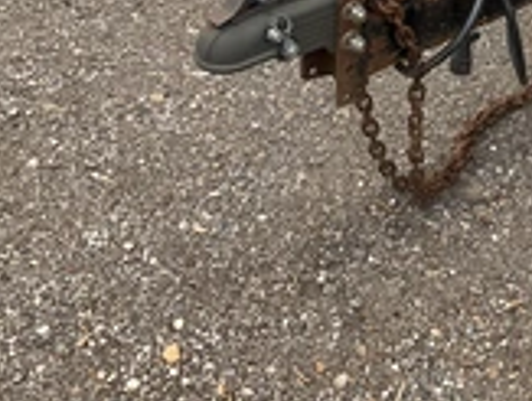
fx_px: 1094
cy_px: -46
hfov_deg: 25.9
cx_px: 532
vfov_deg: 19.8
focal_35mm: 71
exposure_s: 1/1035
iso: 25
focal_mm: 3
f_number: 1.8
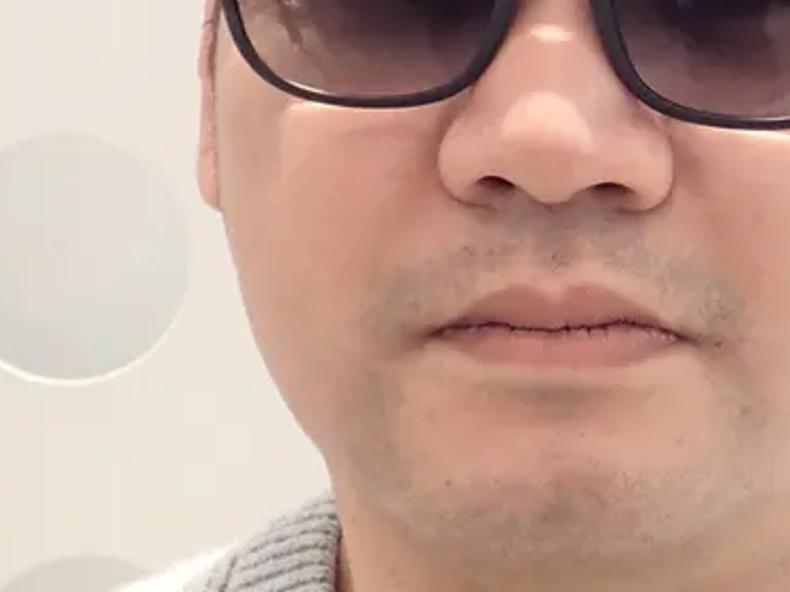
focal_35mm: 139
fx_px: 3172
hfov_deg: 13.8
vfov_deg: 10.7
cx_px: 938
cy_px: 169
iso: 200
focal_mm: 5.87
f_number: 2.4
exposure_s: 1/40
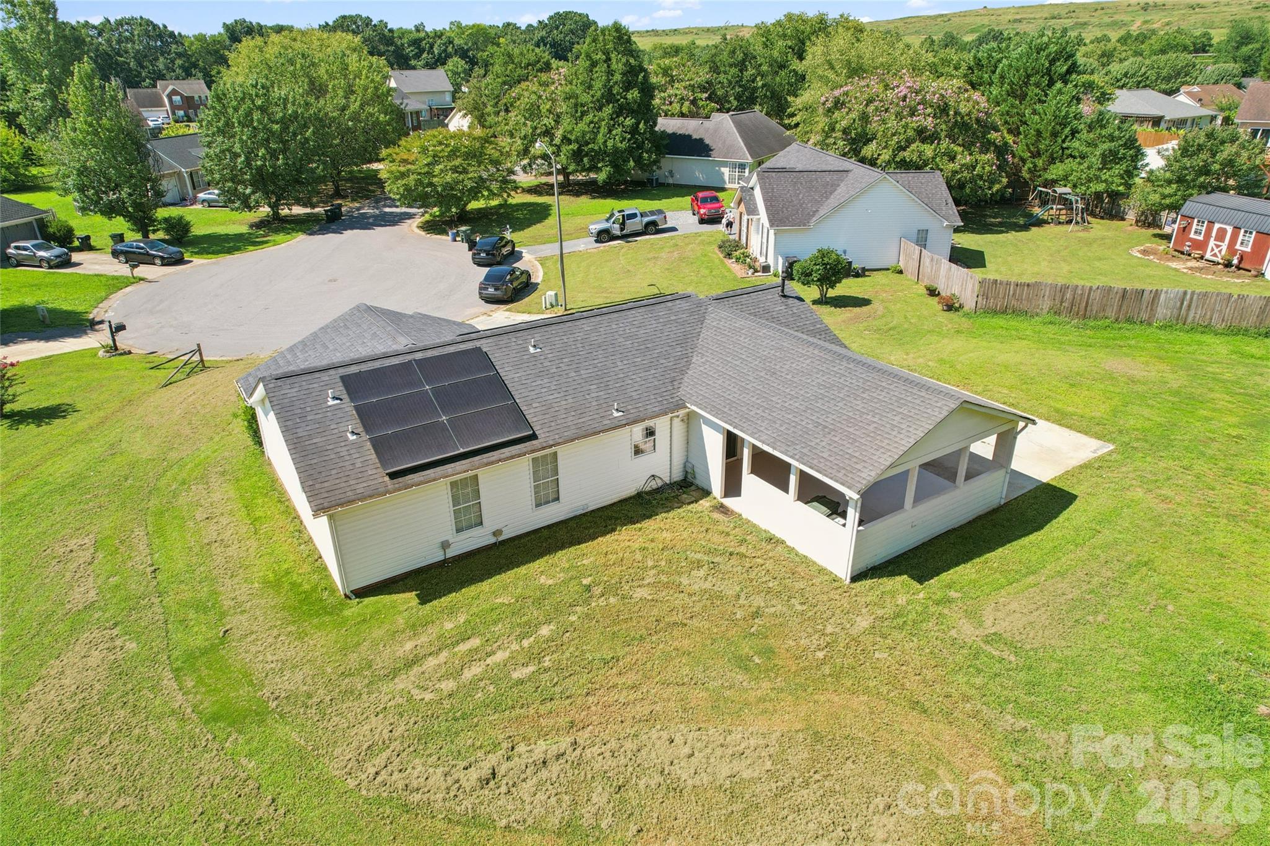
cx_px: 635
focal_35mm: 22
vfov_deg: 57.2
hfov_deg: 78.6
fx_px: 776
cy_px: 423
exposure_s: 1/120
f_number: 2.8
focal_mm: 8.4
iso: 100
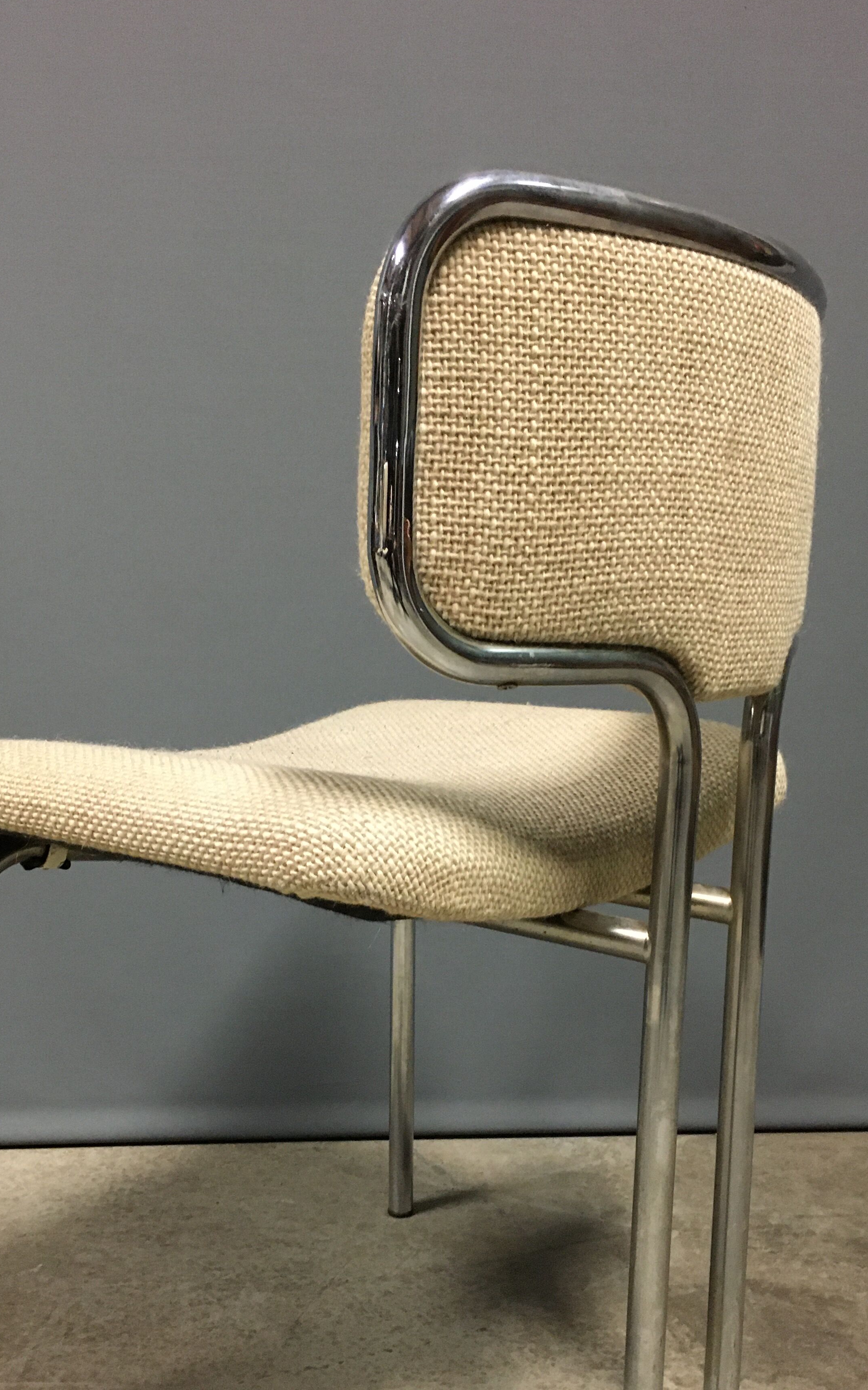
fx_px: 1363
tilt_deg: -9.8
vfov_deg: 53.8
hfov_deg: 35.3
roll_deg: -0.2
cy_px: 796
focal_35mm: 36
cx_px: 420
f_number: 2.2
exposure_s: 1/17
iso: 200
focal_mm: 4.15
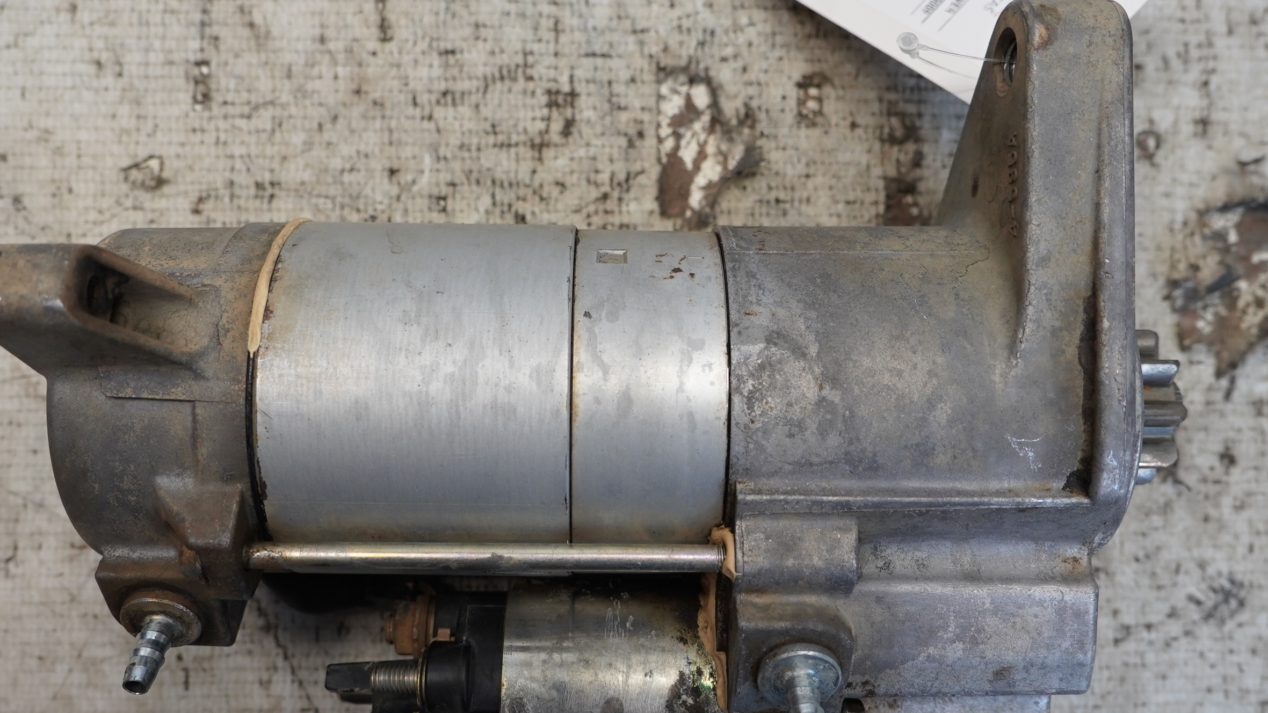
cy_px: 374
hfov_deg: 61.0
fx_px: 1076
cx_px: 619
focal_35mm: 32
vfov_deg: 36.7
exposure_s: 1/160
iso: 400
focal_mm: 16
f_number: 4
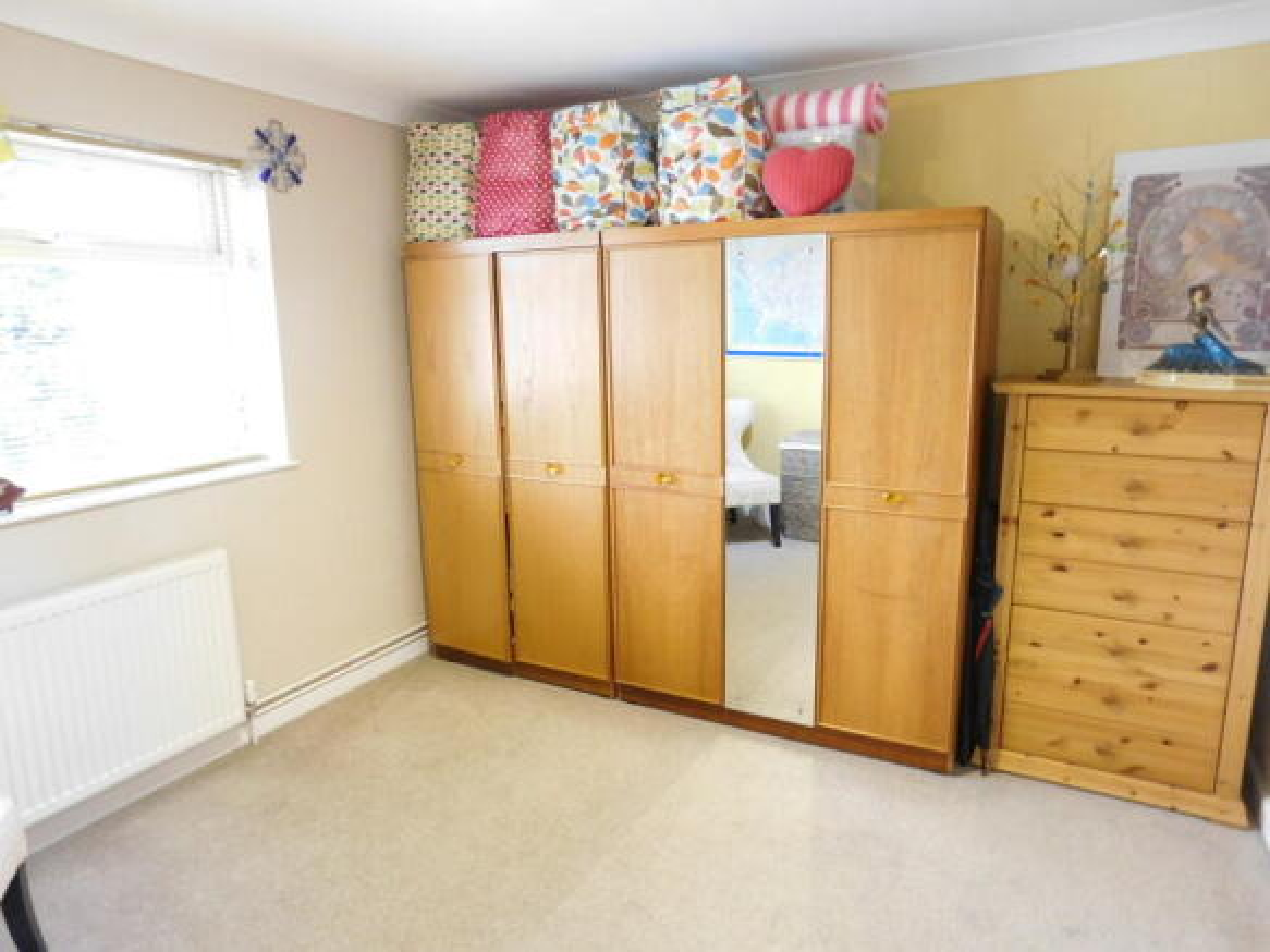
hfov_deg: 73.9
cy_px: 476
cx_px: 635
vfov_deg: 58.9
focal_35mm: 23
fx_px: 844
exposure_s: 1/13
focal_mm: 4
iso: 400
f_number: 3
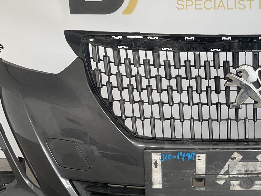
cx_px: 241
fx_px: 475
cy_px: 113
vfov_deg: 23.3
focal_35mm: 63
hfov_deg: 29.3
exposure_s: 1/100
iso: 25
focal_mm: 3
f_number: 1.8
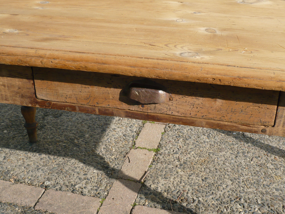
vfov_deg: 30.3
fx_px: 395
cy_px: 107
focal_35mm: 48
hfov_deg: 39.7
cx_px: 142
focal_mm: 7.9
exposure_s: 1/500
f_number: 3.7
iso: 100
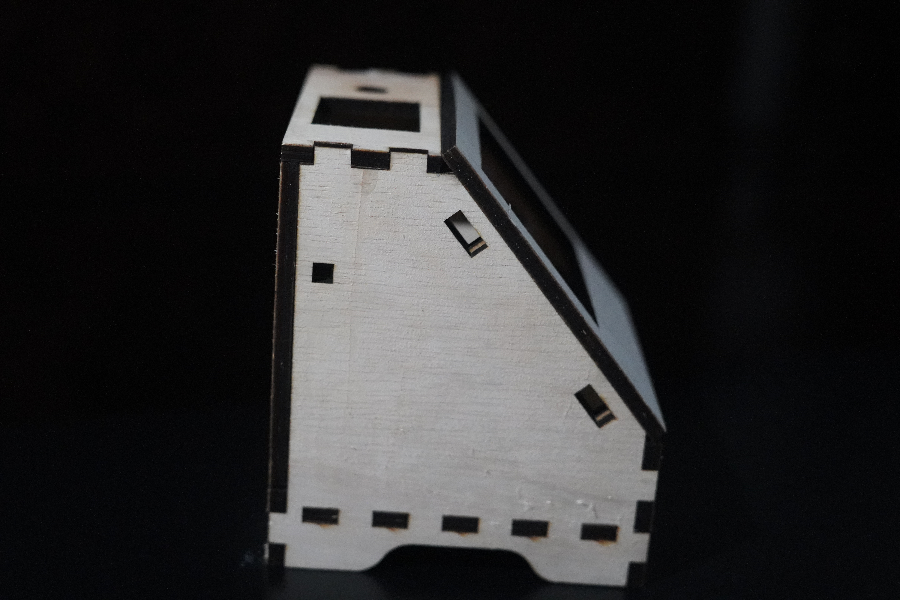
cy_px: 300
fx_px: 1250
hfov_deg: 39.6
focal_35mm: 50
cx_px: 450
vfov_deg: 27.0
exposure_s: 1/60
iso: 12800
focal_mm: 50
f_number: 3.5
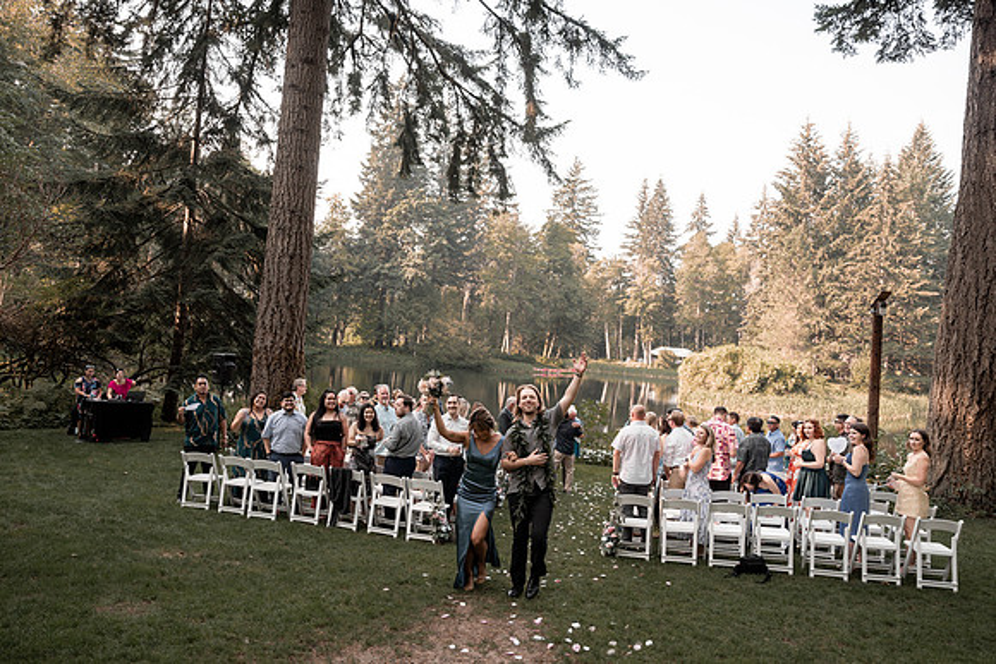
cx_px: 498
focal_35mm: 24
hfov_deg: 73.7
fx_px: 664
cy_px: 332
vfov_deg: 53.2
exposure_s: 1/500
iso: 200
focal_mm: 24
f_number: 2.8
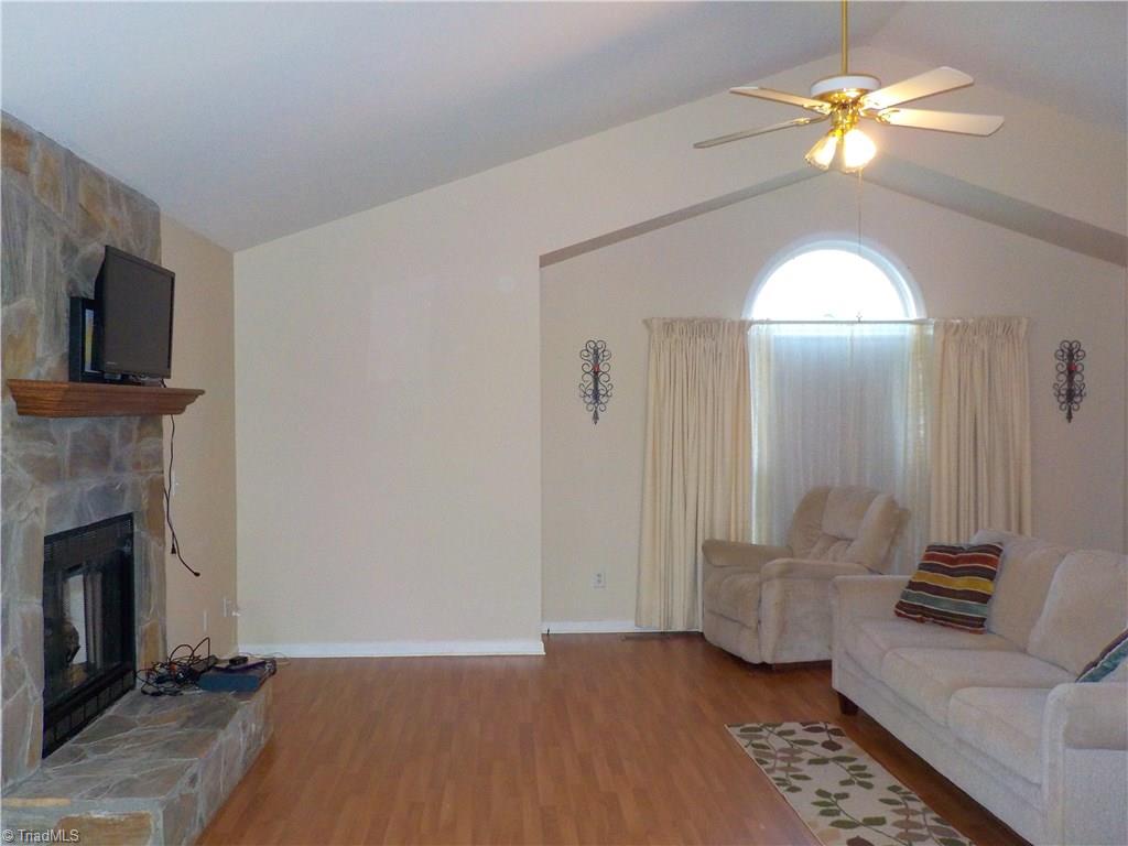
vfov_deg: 46.8
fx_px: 978
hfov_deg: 60.0
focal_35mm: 30
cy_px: 423
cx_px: 564
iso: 320
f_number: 3.3
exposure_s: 1/30
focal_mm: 4.1
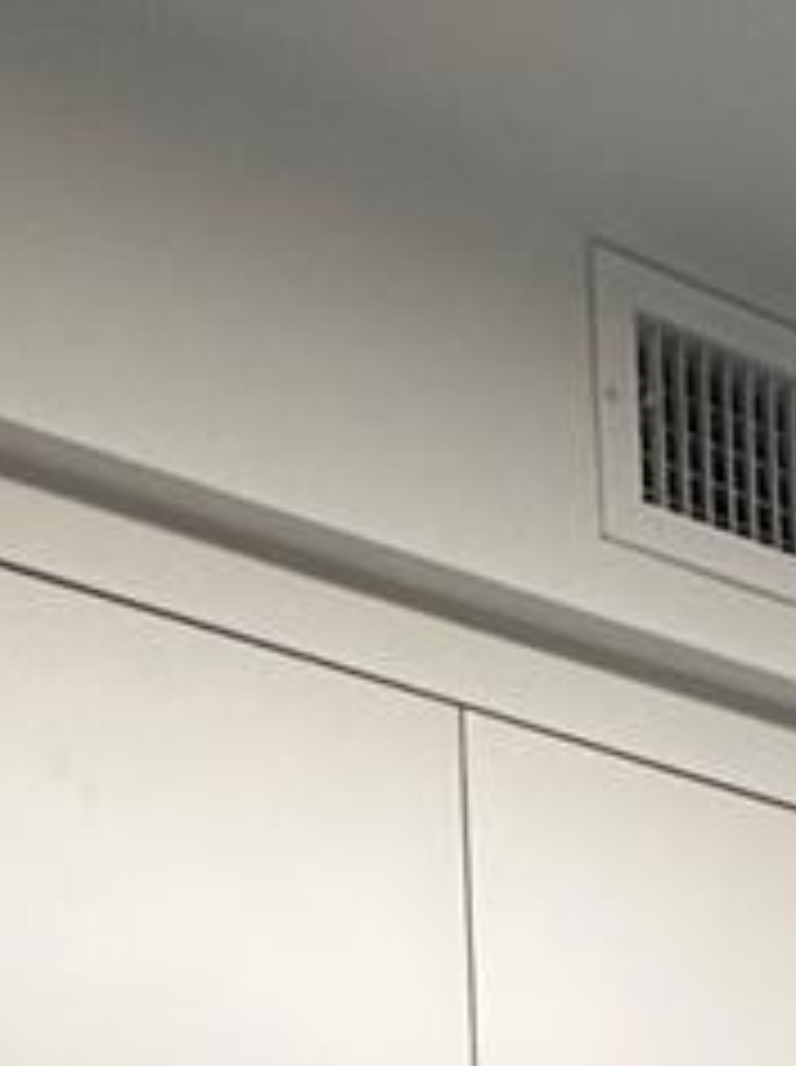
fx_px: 2183
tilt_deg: -7.8
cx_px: 1007
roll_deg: +0.4
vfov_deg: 17.8
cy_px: 2195
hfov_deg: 19.2
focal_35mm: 71
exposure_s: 1/120
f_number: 2.2
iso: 200
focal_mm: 2.22
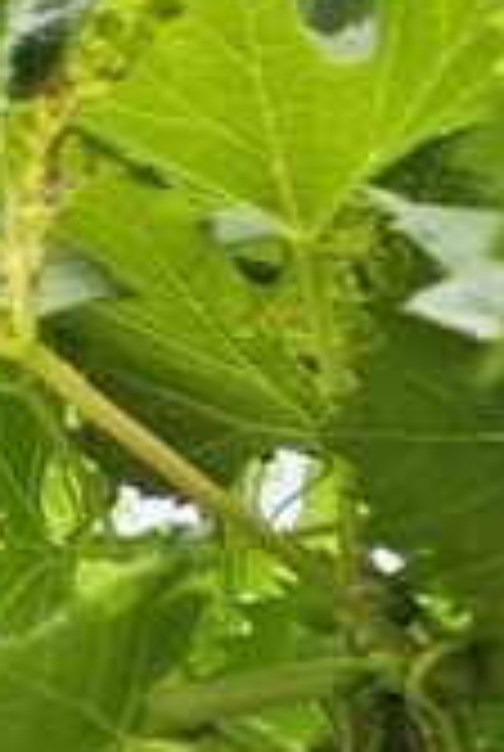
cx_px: 1408
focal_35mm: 143
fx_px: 2990
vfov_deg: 11.4
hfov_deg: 8.4
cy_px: 1900
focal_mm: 5.4
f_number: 1.8
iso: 25
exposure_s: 1/298
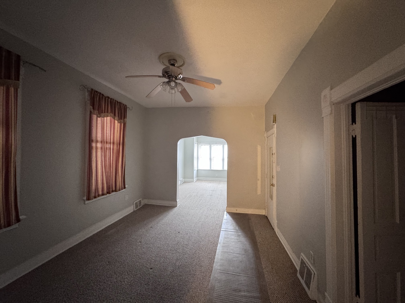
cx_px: 202
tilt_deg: +2.9
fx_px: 164
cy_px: 152
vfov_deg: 85.7
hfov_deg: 102.1
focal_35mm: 14
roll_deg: +0.0
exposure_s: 1/60
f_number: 2.2
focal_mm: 2.22
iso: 640
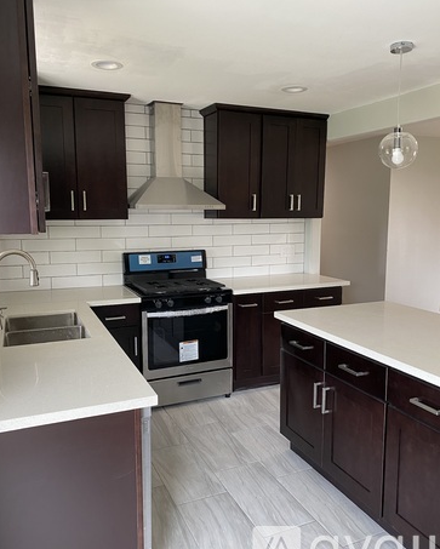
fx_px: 455
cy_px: 271
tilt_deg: -5.9
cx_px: 221
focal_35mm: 28
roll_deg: +0.6
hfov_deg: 51.6
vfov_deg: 62.2
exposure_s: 1/60
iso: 100
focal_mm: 4.25
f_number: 1.8
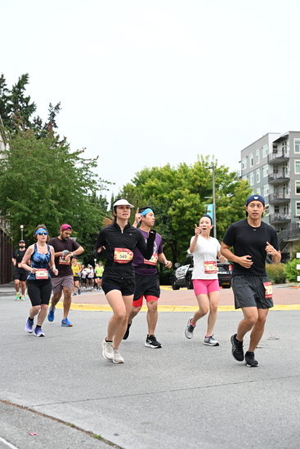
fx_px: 612
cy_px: 224
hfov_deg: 27.5
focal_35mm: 49
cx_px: 150
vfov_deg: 40.3
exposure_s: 1/800
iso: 1600
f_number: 4
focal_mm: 49
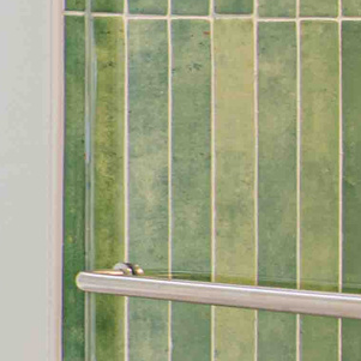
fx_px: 1522
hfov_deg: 10.2
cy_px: 203
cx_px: -693
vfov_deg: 13.5
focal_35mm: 129
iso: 64
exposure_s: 1/3
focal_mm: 14
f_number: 7.1
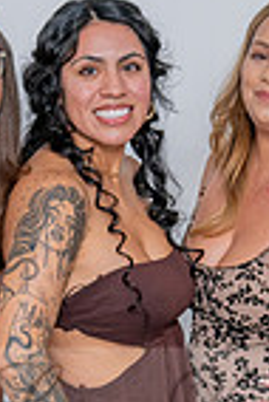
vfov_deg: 11.7
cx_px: 190
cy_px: 413
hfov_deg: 7.9
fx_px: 1934
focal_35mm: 173
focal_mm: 36
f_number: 5.6
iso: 320
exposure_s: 1/125
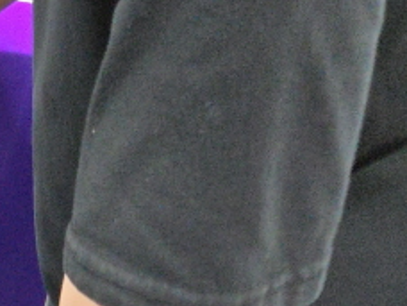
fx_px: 1129
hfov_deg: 18.3
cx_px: -193
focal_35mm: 96
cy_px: 537
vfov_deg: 13.9
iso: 200
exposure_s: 1/120
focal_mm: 5.4
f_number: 1.8
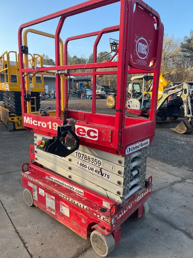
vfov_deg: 67.3
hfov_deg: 53.1
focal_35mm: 26
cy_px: 129
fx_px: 193
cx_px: 96
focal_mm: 5.1
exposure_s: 1/484
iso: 50
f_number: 1.6
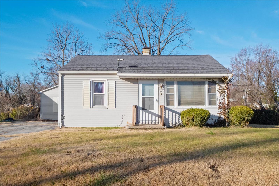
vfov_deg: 41.1
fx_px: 248
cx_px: 140
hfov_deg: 58.7
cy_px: 93
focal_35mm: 32
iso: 400
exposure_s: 1/1000
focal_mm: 16
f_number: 8
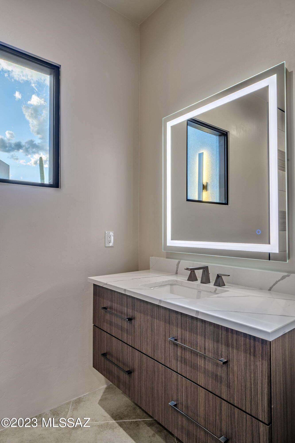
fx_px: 246
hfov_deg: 61.9
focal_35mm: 20
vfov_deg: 84.0
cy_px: 222
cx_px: 148
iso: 200
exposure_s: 1/25
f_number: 11
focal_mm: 20
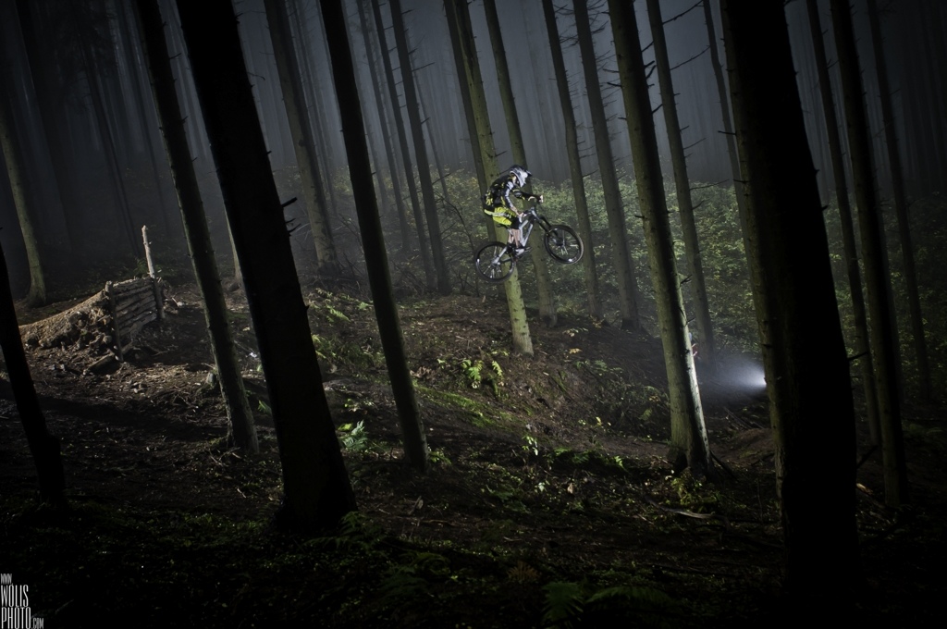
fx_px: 946
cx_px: 474
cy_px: 314
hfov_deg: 53.2
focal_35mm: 36
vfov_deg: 36.8
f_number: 2.8
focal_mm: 24
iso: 500
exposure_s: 1/200
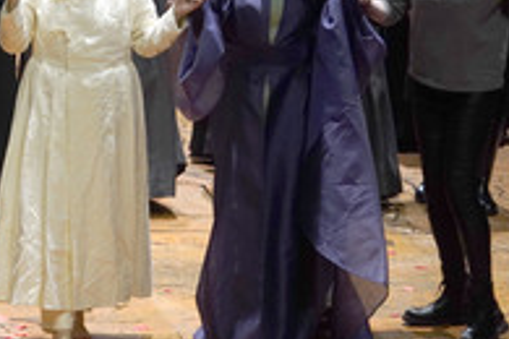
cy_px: -16
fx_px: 8158
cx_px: -9
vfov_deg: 2.4
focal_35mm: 577
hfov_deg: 3.6
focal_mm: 250
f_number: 6.3
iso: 3200
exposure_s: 1/320
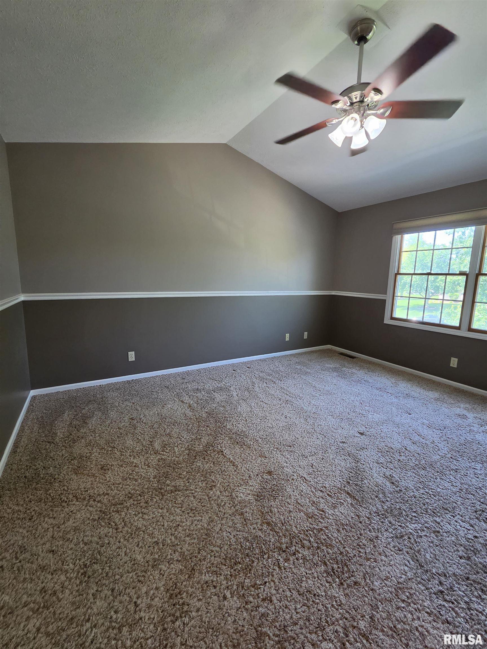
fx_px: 244
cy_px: 324
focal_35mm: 13
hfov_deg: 89.9
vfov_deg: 106.2
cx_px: 244
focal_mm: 2.2
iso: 200
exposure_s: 1/60
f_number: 2.2
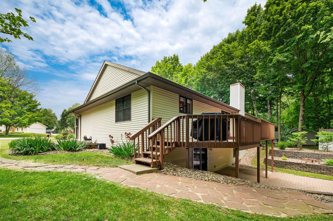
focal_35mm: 14
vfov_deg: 81.1
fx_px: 129
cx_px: 166
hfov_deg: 104.3
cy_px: 110
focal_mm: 14
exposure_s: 1/80
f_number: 10
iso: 250
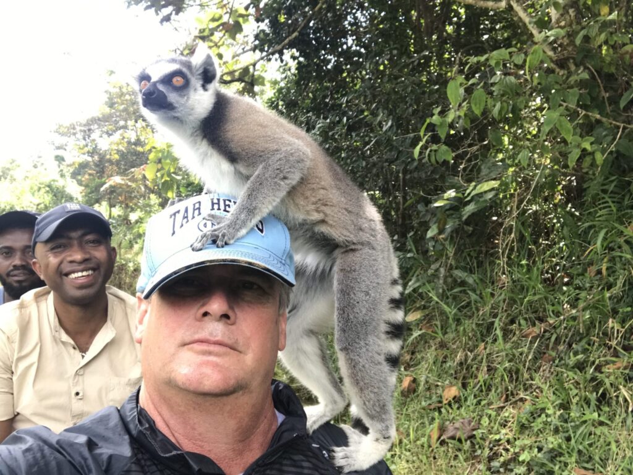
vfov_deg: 44.2
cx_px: 316
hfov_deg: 56.8
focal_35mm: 32
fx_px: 585
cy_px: 238
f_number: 2.2
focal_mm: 2.87
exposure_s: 1/120
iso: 32
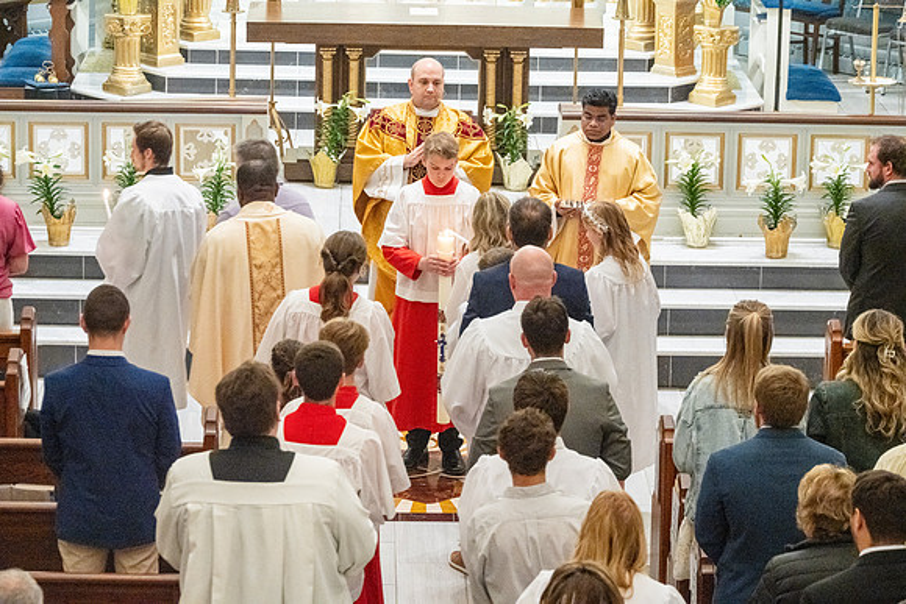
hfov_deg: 15.8
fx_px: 3272
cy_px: 302
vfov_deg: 10.6
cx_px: 453
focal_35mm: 130
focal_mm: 130
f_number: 8
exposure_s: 1/60
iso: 5000
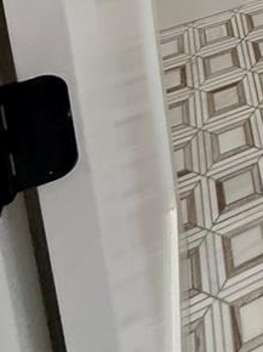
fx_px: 588
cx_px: 456
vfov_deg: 22.1
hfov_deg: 19.6
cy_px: -266
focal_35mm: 58
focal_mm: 2.22
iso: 160
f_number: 2.2
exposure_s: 1/120
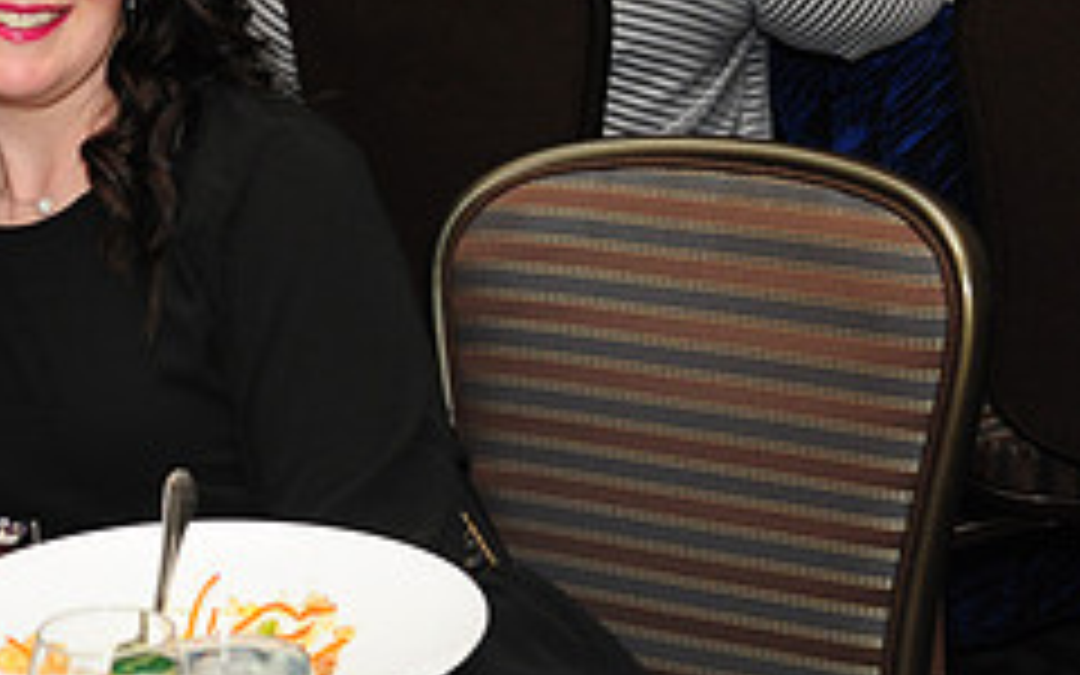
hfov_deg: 17.2
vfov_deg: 11.1
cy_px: 335
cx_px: -32
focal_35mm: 118
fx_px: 3473
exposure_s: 1/60
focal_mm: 32
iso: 500
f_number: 5
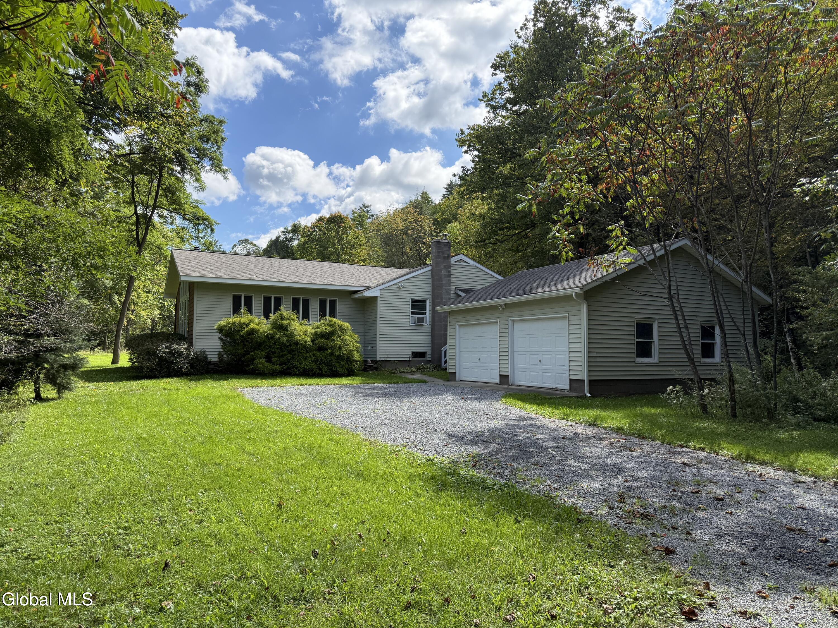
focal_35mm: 24
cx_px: 419
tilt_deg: +3.6
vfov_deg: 56.8
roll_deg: -0.5
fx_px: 581
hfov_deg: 71.6
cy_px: 314
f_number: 1.78
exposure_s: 1/2703
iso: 100
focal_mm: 6.76
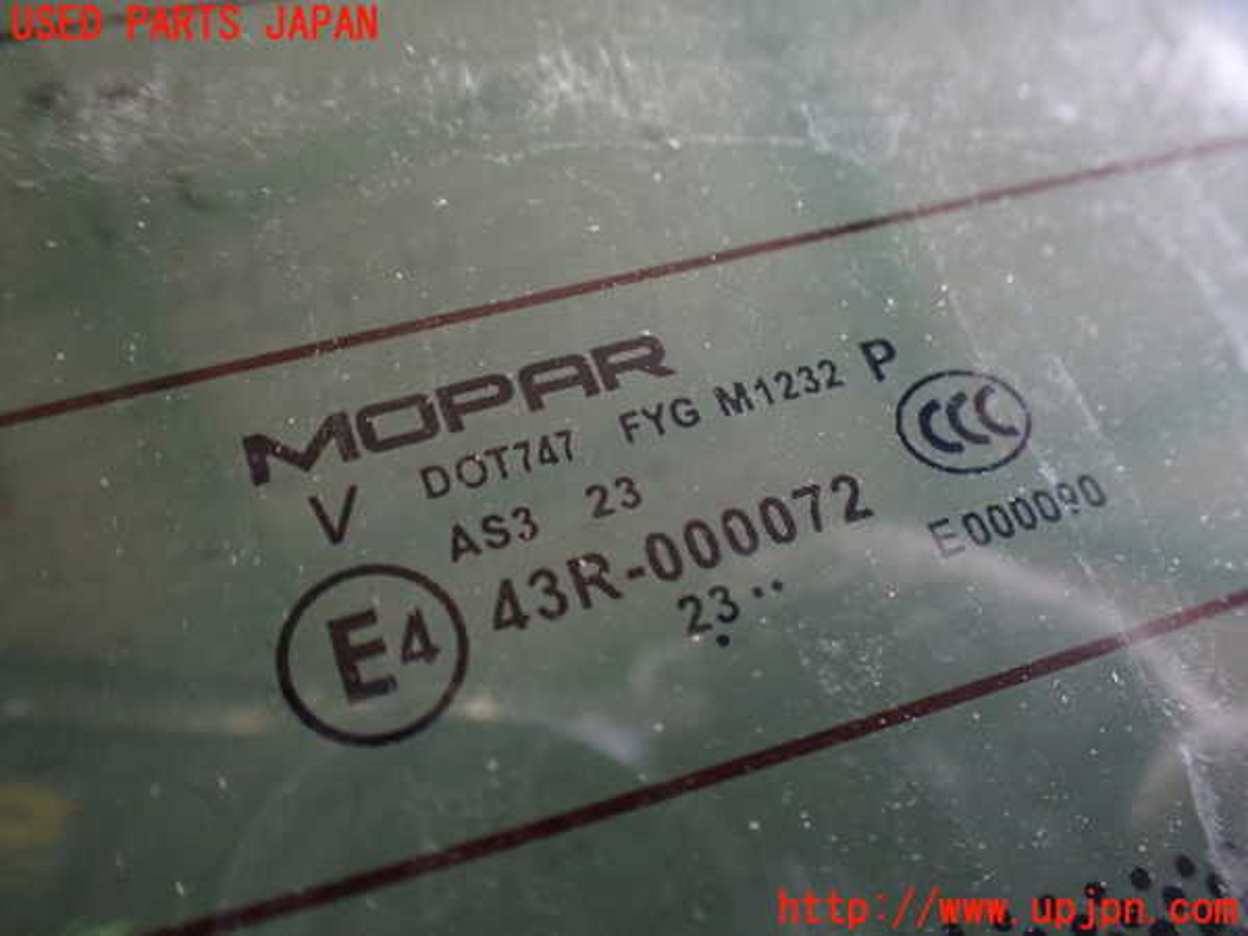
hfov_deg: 60.0
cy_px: 468
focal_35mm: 30
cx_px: 624
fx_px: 1082
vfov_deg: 46.8
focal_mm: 5.4
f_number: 2.3
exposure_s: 1/30
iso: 1000
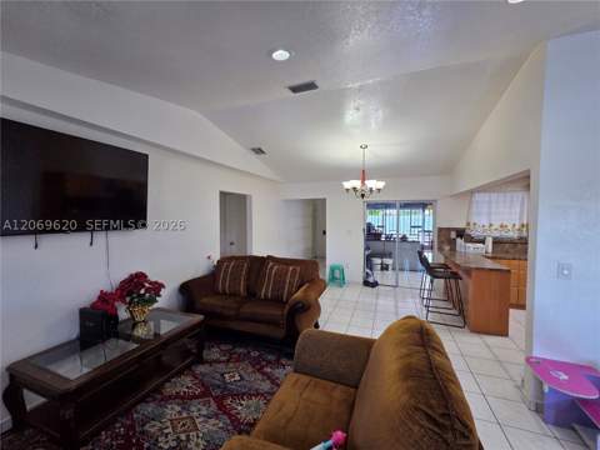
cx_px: 300
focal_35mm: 13
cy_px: 225
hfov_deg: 106.2
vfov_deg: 89.9
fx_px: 225
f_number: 2.2
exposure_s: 1/120
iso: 250
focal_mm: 2.2
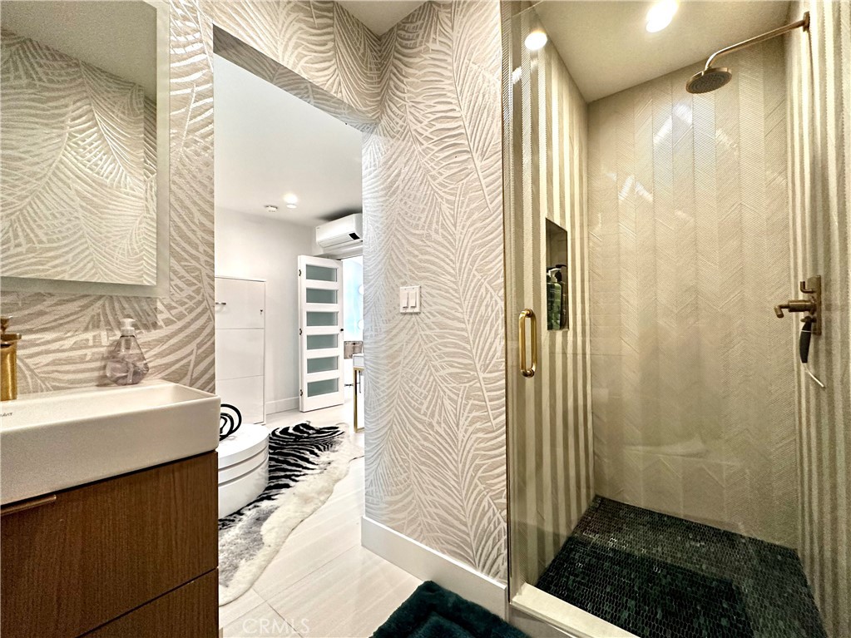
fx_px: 344
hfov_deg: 102.1
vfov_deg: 85.7
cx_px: 426
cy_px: 319
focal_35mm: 14
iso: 250
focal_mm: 2.22
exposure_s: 1/120
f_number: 2.2
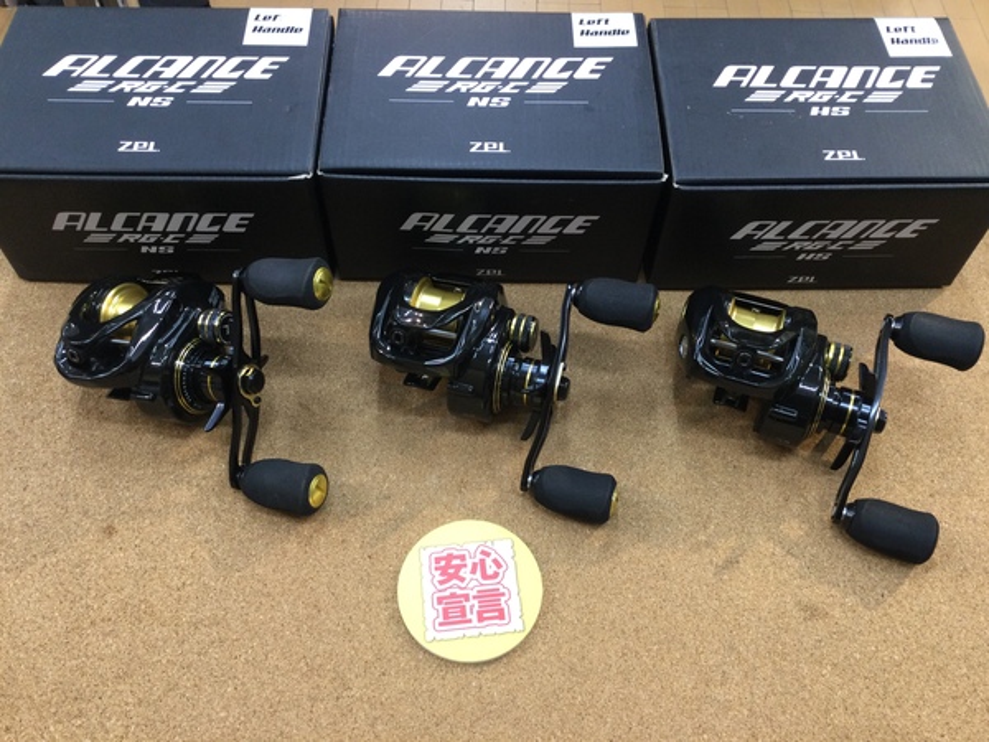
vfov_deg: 45.4
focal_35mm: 31
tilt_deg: -58.3
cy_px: 371
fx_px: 886
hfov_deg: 58.4
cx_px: 494
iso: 50
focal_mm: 3.3
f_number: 2.4
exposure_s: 1/30
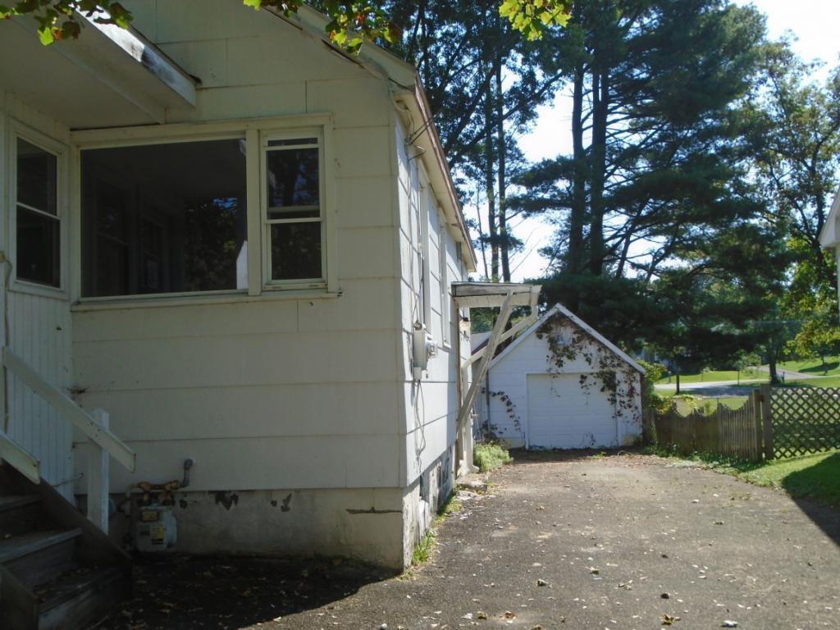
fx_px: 874
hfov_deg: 51.4
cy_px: 315
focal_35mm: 36
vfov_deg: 39.7
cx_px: 420
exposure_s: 1/400
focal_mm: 6.4
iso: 100
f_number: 3.8
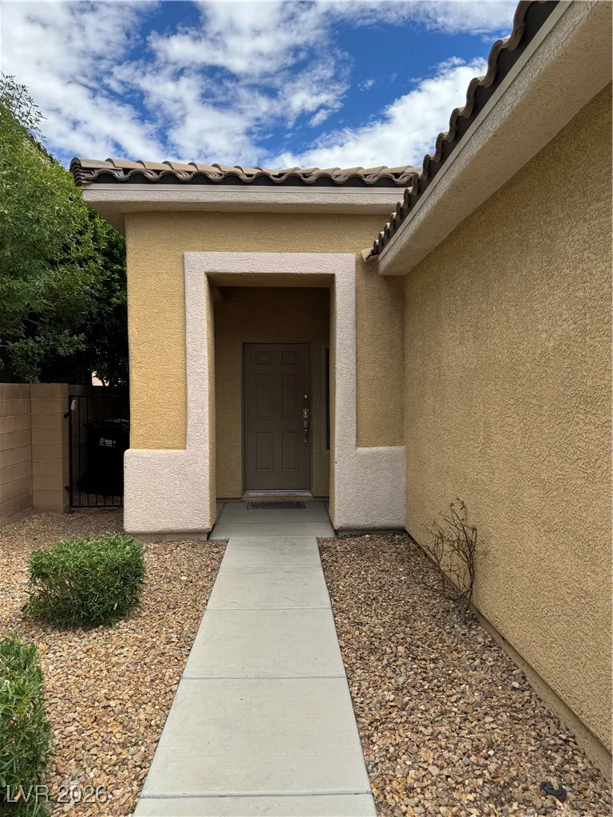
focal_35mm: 24
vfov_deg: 71.6
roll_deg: +0.4
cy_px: 408
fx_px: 567
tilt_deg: -2.1
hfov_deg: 56.8
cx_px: 306
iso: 80
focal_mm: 6.76
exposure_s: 1/2331
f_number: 1.78
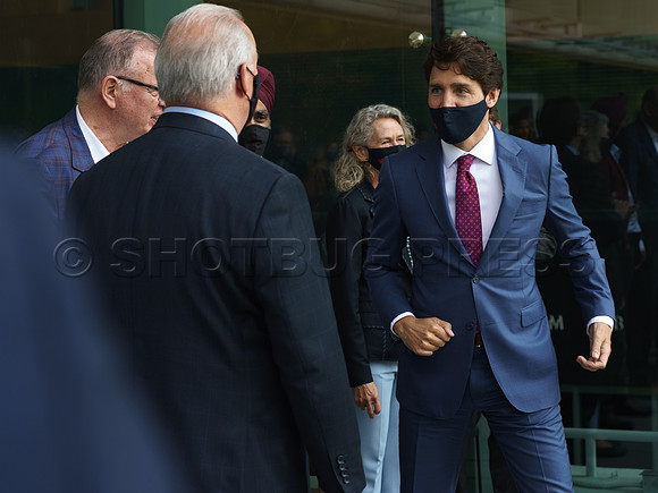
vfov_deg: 18.9
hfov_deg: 25.1
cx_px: 420
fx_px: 1472
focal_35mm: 77
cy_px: 140
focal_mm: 50
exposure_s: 1/320
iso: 250
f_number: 4
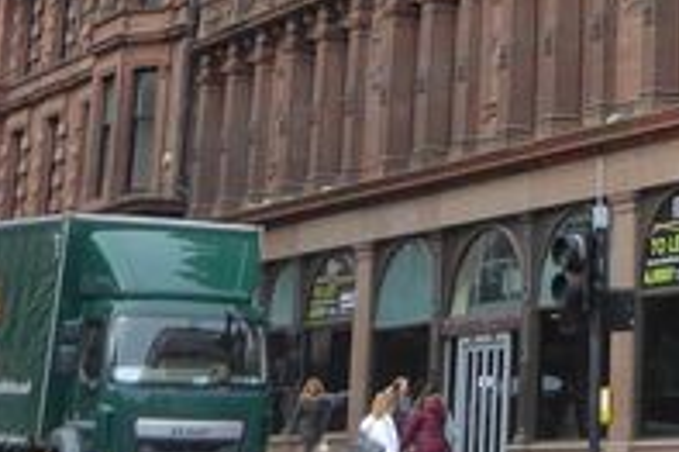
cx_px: 910
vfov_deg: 9.7
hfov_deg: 14.5
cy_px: -335
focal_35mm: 135
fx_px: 2544
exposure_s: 1/125
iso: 125
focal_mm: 5.4
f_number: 3.5
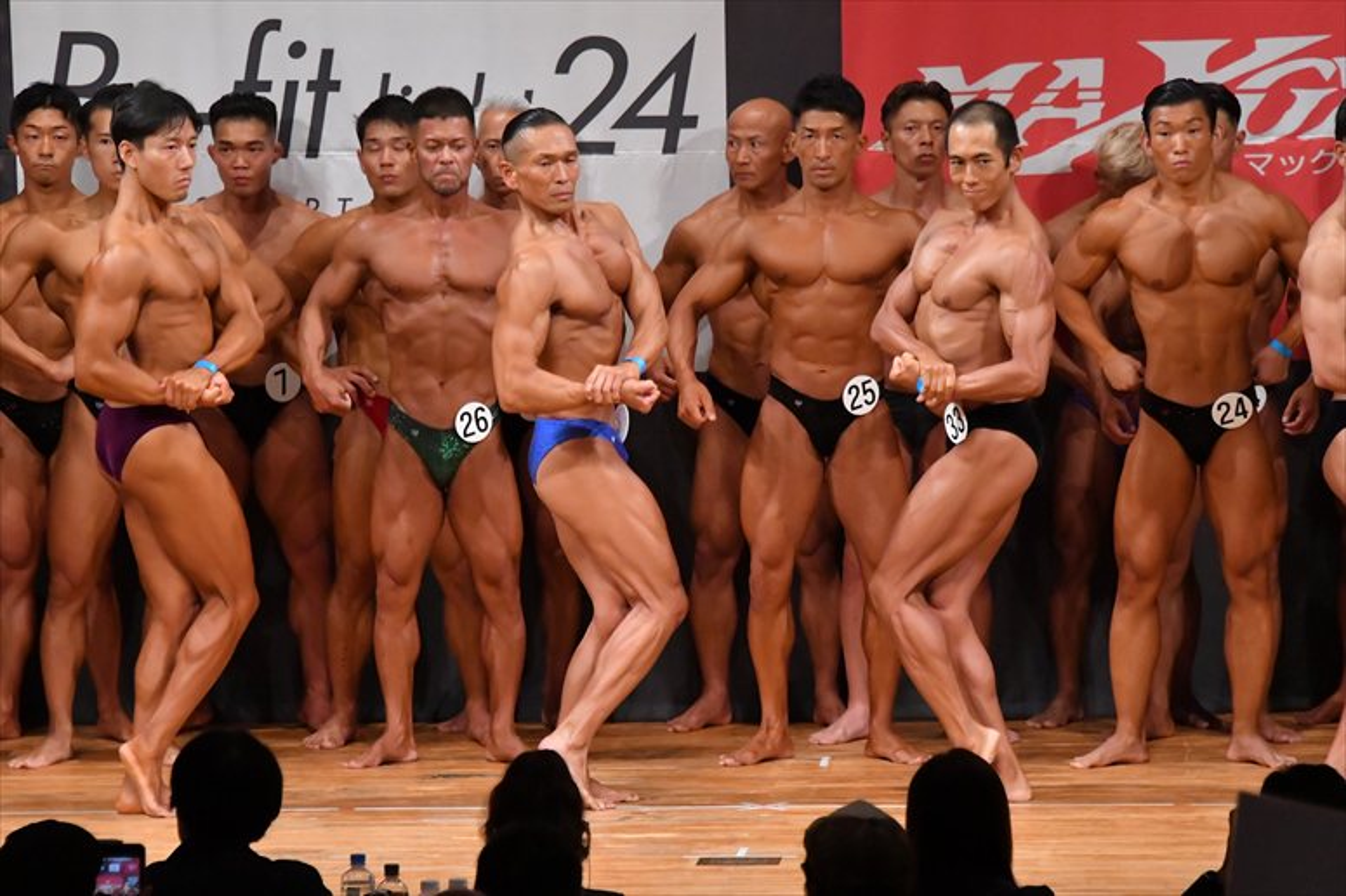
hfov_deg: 8.1
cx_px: 673
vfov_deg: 5.4
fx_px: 9530
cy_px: 448
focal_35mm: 255
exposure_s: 1/400
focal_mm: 170
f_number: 5.6
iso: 8000
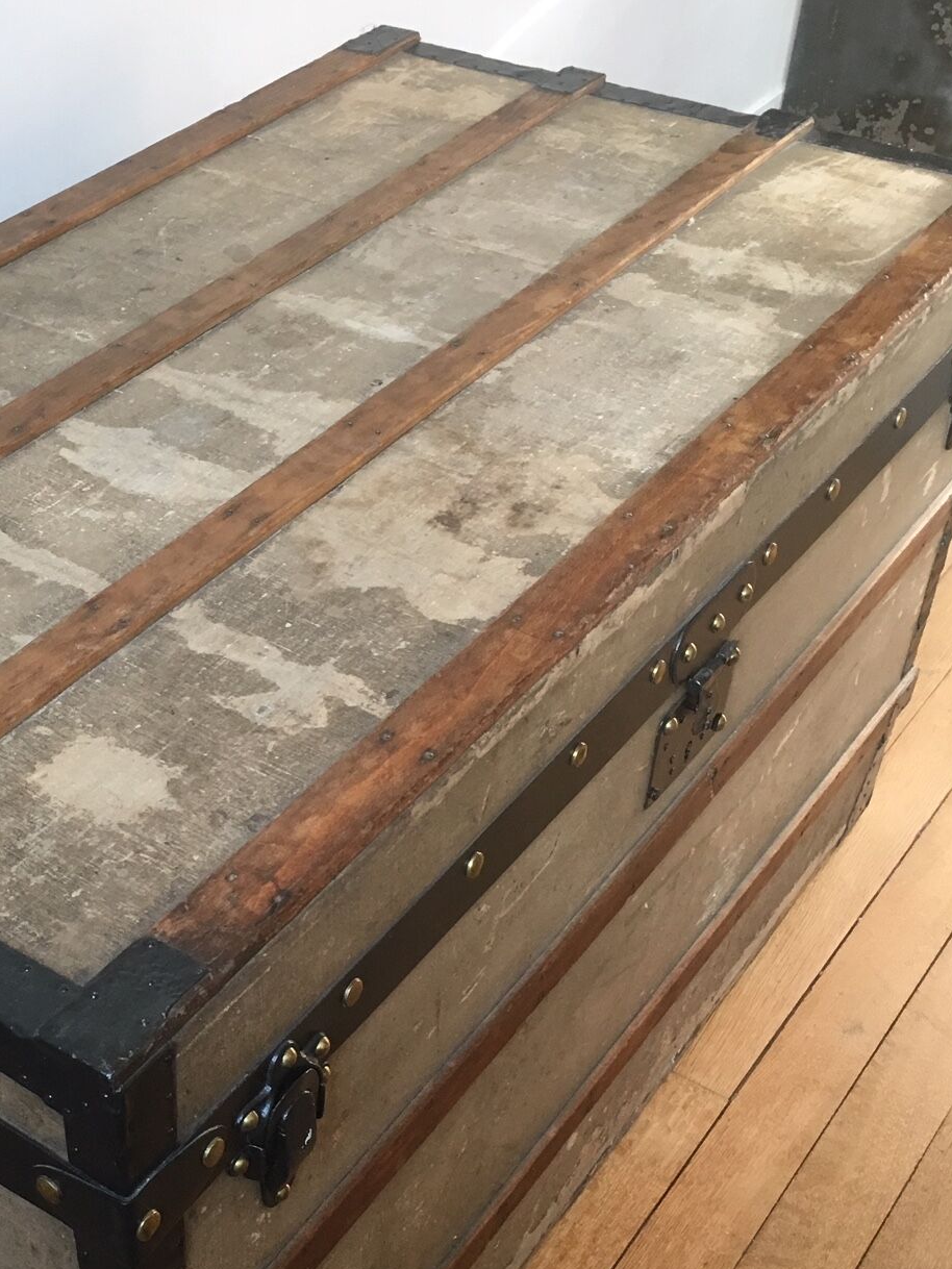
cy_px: 849
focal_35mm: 48
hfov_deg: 29.6
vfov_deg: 39.2
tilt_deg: -41.2
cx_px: 185
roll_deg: +2.5
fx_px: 1759
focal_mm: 4.15
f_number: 2.2
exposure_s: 1/33
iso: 64
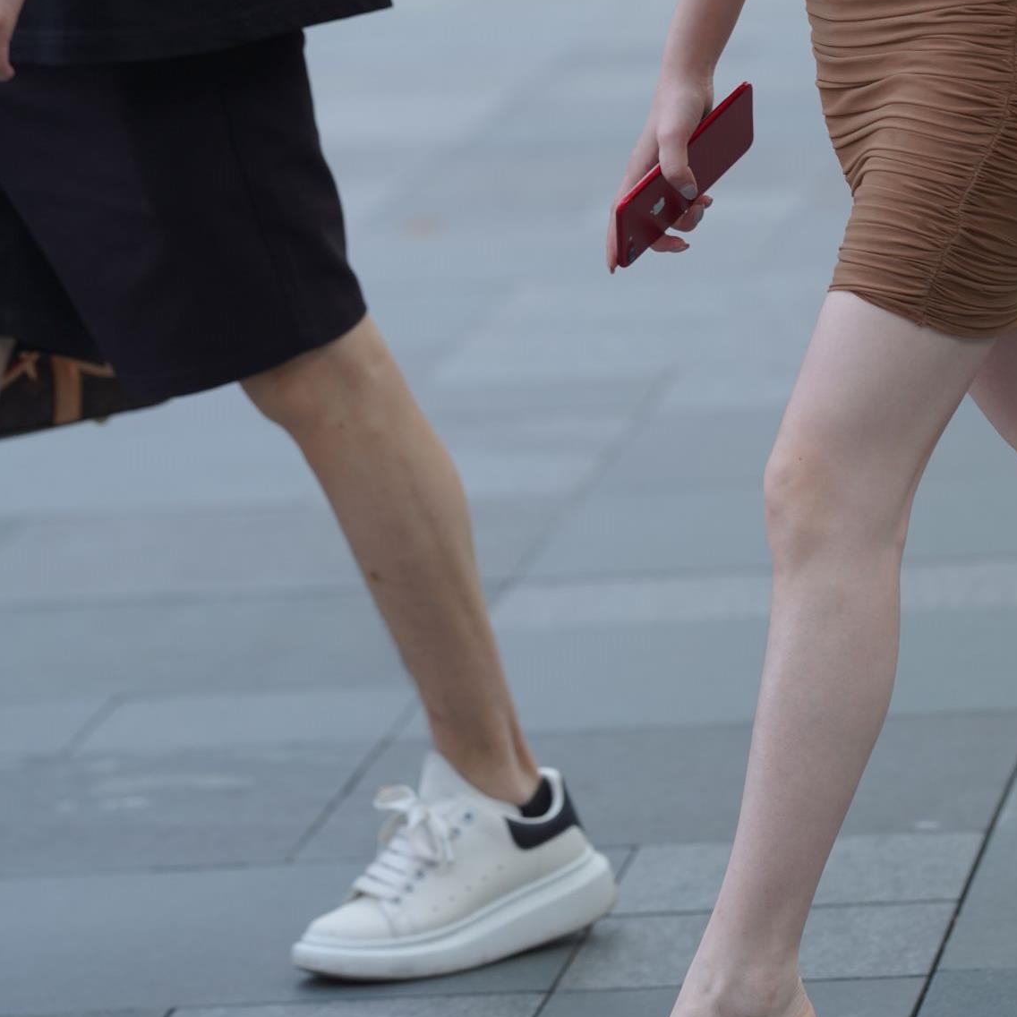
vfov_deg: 6.1
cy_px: -23
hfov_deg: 6.1
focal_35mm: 288
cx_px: 849
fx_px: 9573
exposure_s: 1/640
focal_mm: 135
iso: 400
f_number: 3.2
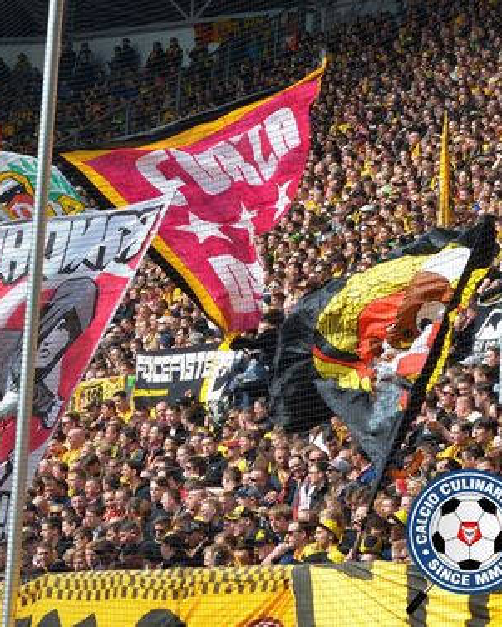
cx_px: 106
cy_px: 313
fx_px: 2765
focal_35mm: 149
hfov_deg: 10.3
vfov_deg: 12.9
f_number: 5
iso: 400
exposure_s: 1/1250
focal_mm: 70
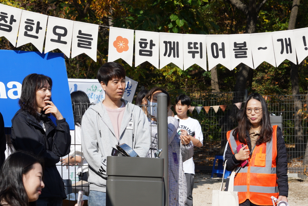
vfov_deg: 9.4
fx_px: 1249
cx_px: 110
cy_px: 112
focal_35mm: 146
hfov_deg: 14.0
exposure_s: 1/200
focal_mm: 91
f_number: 9
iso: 100
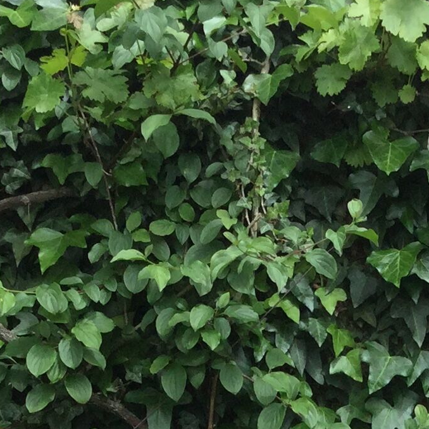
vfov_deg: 12.7
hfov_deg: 13.1
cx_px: 392
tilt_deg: -13.4
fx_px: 1851
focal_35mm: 132
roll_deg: -0.8
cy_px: 607
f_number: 2.4
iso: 25
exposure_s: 1/652
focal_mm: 3.3
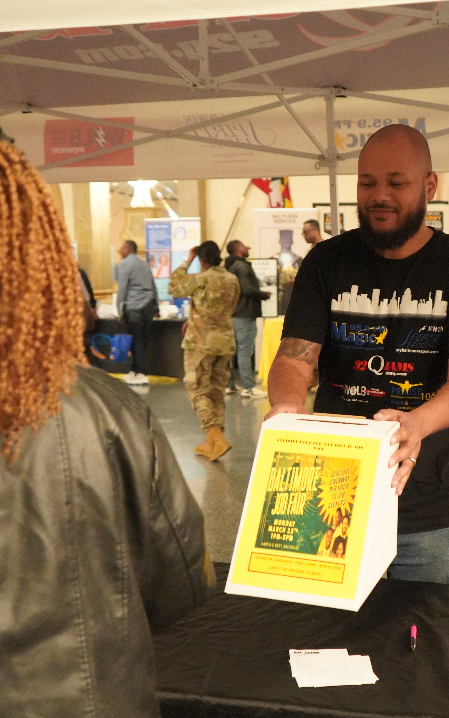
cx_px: 359
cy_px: 365
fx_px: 1038
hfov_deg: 24.0
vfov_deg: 38.2
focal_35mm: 53
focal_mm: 34
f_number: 4
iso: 12800
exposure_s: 1/160
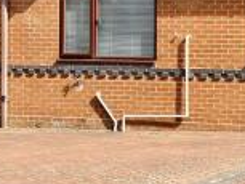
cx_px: 289
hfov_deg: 15.0
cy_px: -10
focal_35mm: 127
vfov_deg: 11.5
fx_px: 900
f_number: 1.78
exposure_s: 1/3546
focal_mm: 6.76
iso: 64
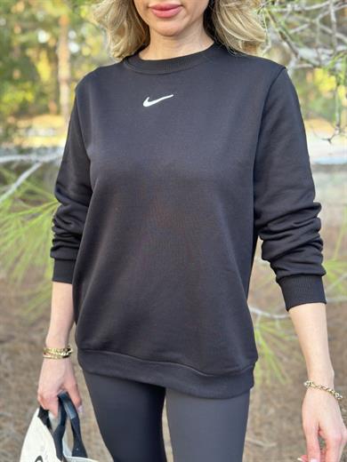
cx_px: 174
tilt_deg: -12.4
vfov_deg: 39.7
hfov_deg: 30.3
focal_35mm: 48
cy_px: 231
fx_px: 642
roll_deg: -0.6
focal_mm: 6.86
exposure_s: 1/79
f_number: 1.78
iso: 125
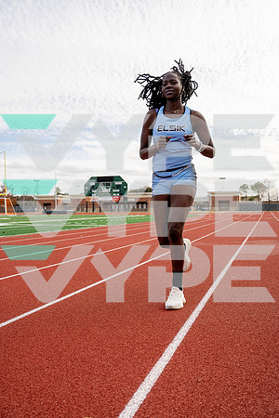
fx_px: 372
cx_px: 140
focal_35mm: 32
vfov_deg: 58.7
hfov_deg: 41.1
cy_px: 209
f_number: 4.5
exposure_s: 1/1250
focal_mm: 32
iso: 160
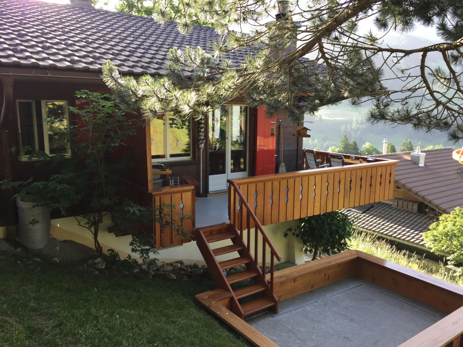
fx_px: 388
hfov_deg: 61.7
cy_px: 174
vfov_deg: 48.2
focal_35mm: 29
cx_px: 232
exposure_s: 1/109
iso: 32
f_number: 2.2
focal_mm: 4.15
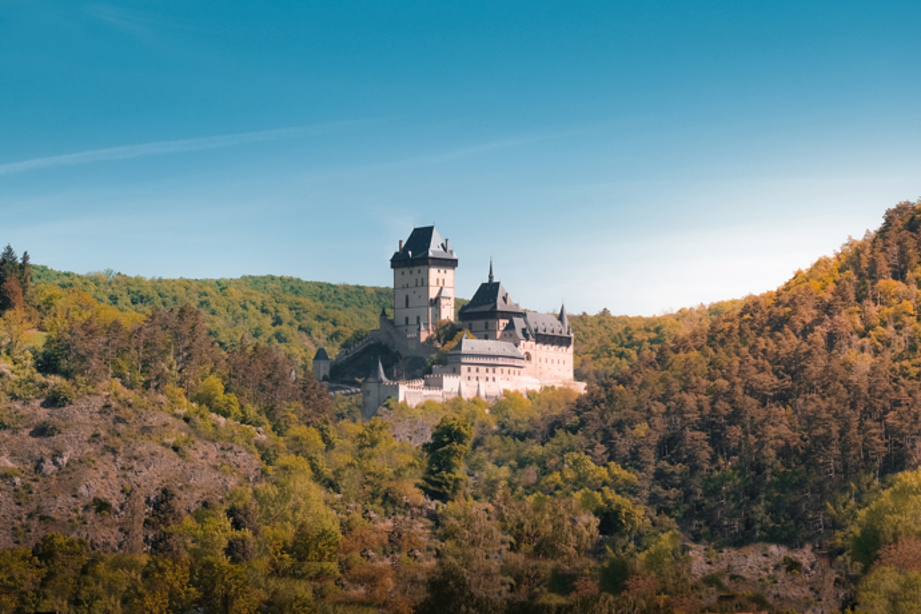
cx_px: 460
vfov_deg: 17.1
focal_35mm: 80
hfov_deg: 25.4
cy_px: 307
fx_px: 2047
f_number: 5.6
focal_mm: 53
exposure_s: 1/750
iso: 320
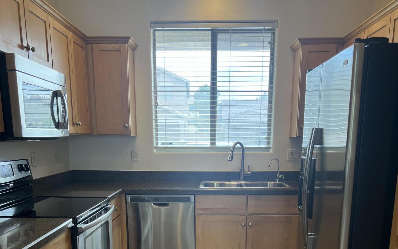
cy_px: 227
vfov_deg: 32.6
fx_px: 401
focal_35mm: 37
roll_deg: +0.2
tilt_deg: -13.2
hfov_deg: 52.8
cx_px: 199
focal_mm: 5.7
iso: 64
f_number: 1.5
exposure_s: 1/135
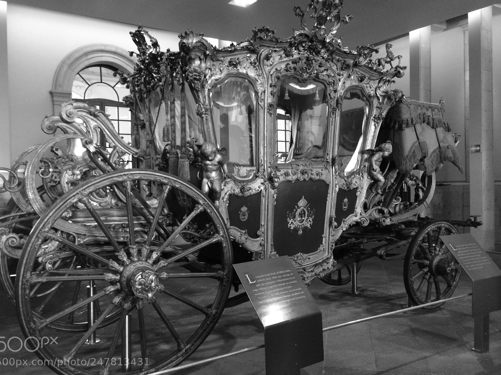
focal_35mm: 32
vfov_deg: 44.2
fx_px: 463
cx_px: 242
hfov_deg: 56.8
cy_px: 188
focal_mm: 4.12
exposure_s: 1/30
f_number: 2.2
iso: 250
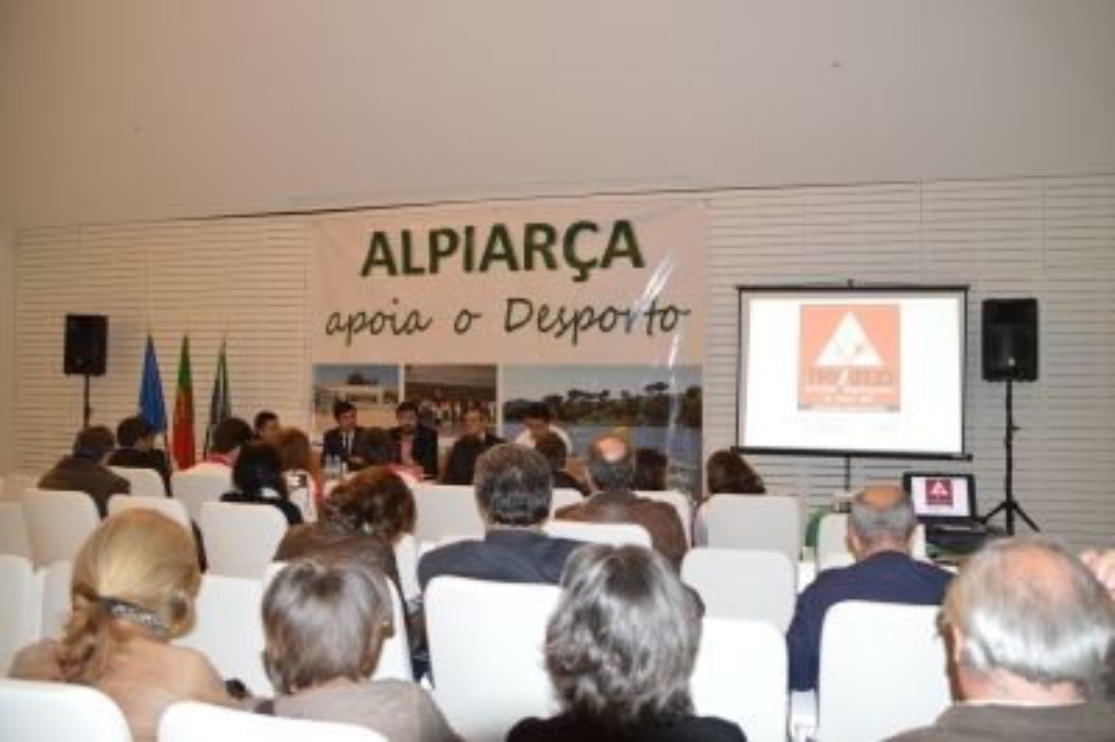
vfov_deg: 47.9
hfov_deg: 67.4
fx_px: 836
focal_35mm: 27
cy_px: 371
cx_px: 558
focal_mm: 18
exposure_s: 1/60
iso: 1800
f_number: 3.5
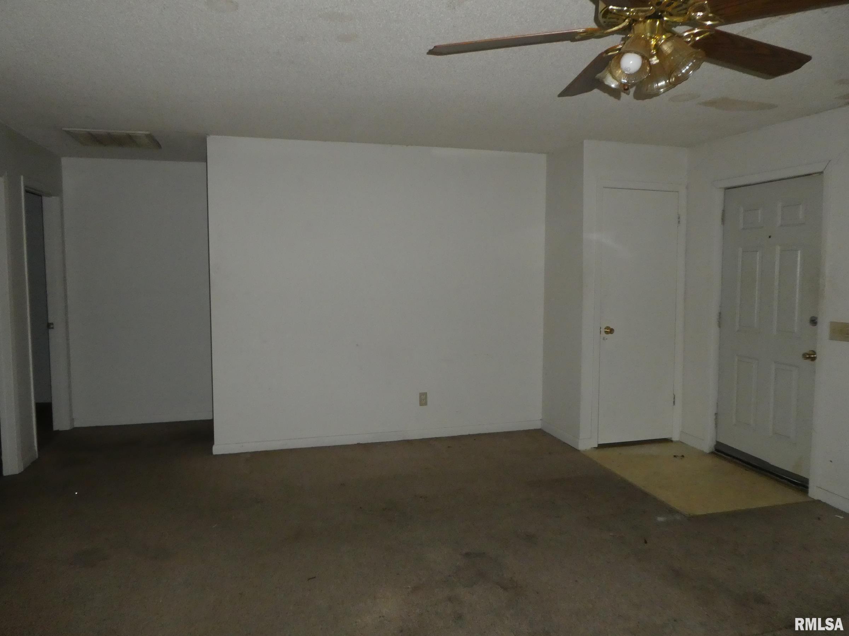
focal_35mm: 24
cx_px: 424
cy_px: 318
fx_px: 589
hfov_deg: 71.6
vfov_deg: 56.8
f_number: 3.3
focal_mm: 4.3
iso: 800
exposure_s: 1/60
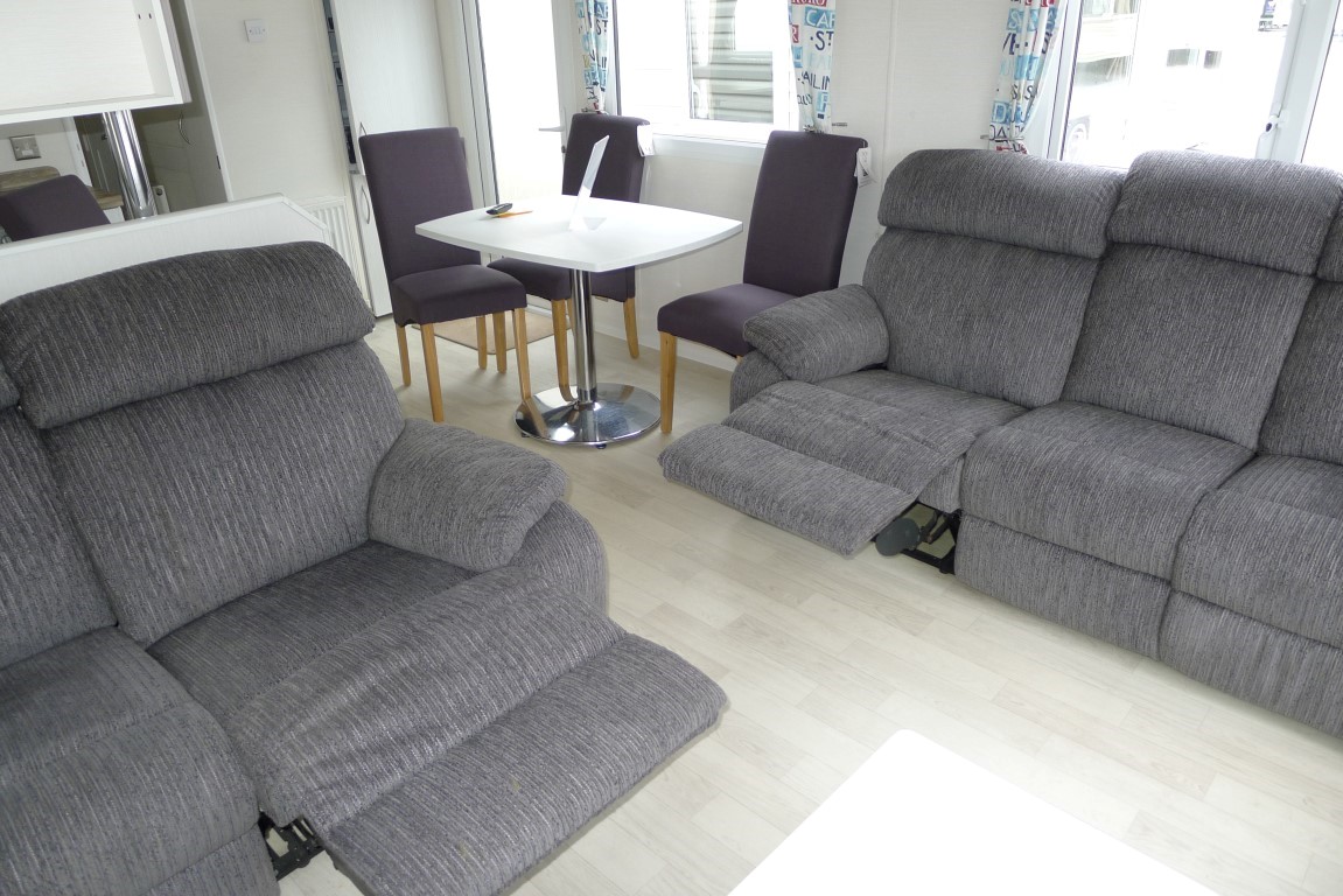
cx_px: 672
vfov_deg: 53.2
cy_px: 448
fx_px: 896
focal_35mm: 24
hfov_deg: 73.7
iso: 125
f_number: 2
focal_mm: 5.1
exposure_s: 1/60
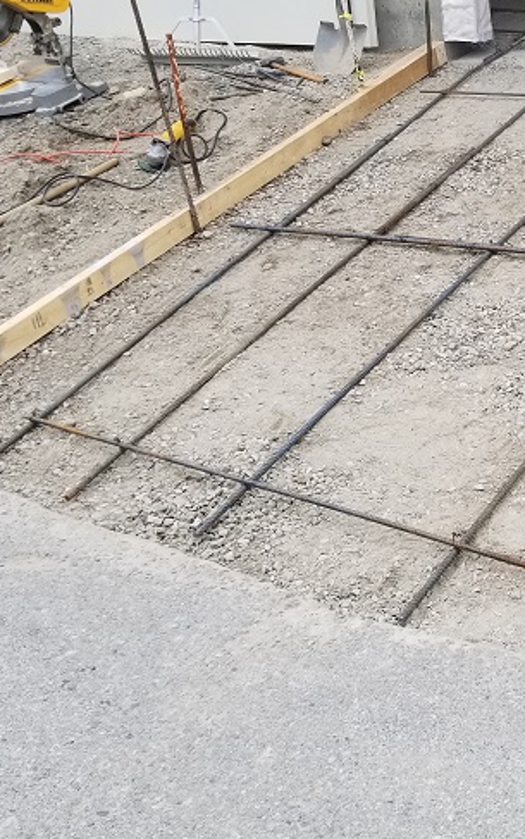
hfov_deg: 21.0
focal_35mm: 57
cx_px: 654
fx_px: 1303
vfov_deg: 35.5
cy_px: 319
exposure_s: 1/850
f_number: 1.7
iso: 50
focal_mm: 4.25
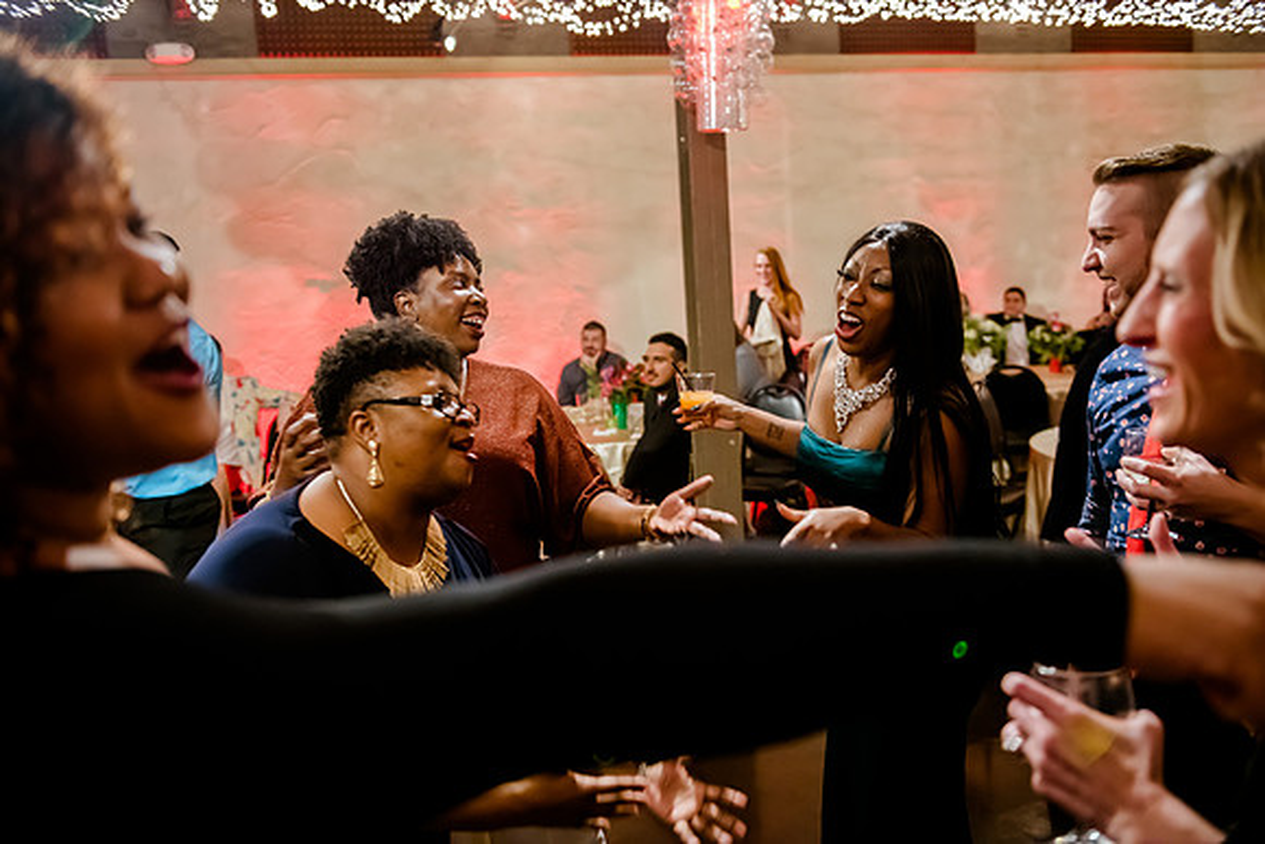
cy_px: 422
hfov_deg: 58.7
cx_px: 632
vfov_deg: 41.1
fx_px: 1125
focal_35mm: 32
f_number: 2.8
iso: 5000
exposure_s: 1/100
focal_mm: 32
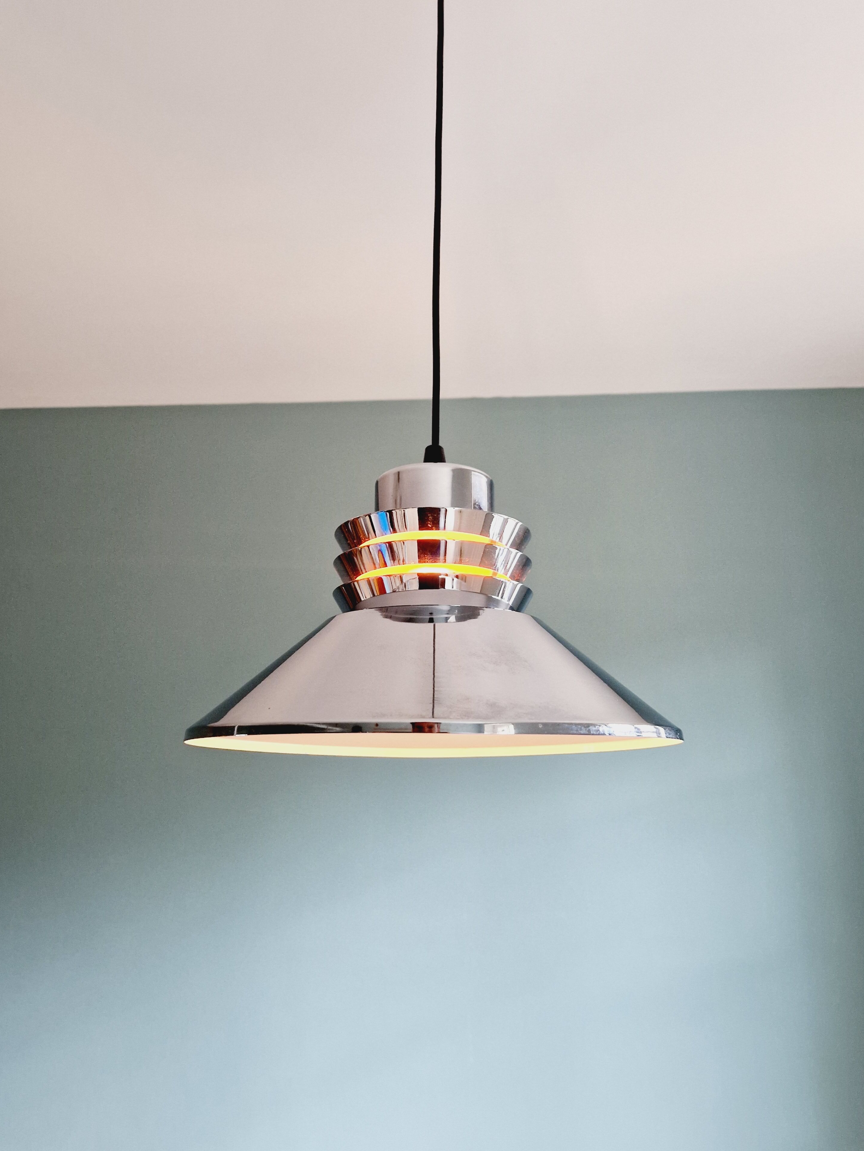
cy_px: 574
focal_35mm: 24
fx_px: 799
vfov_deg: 71.6
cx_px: 443
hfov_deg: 56.8
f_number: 1.8
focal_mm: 5.4
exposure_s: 1/100
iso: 400
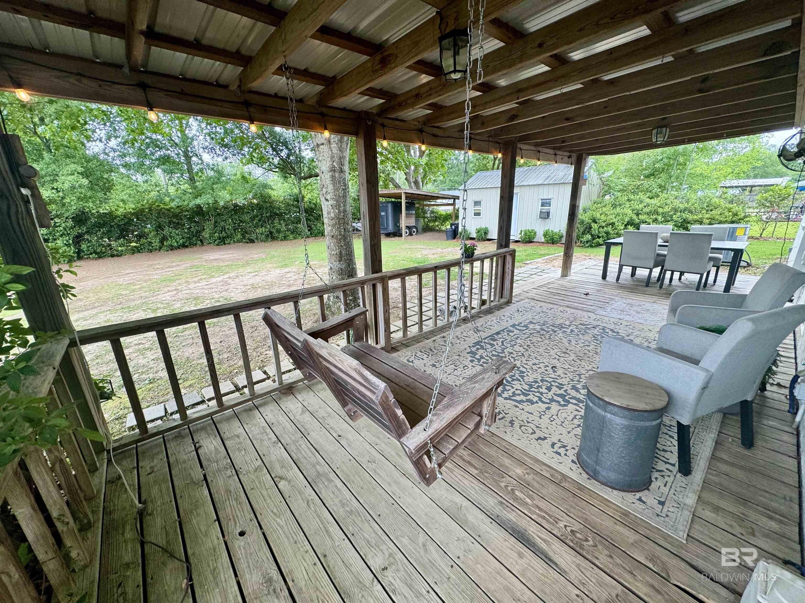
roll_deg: +0.8
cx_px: 402
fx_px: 326
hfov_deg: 102.1
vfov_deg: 85.7
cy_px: 302
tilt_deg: -17.4
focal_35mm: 14
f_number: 2.2
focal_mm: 2.22
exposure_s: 1/120
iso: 100
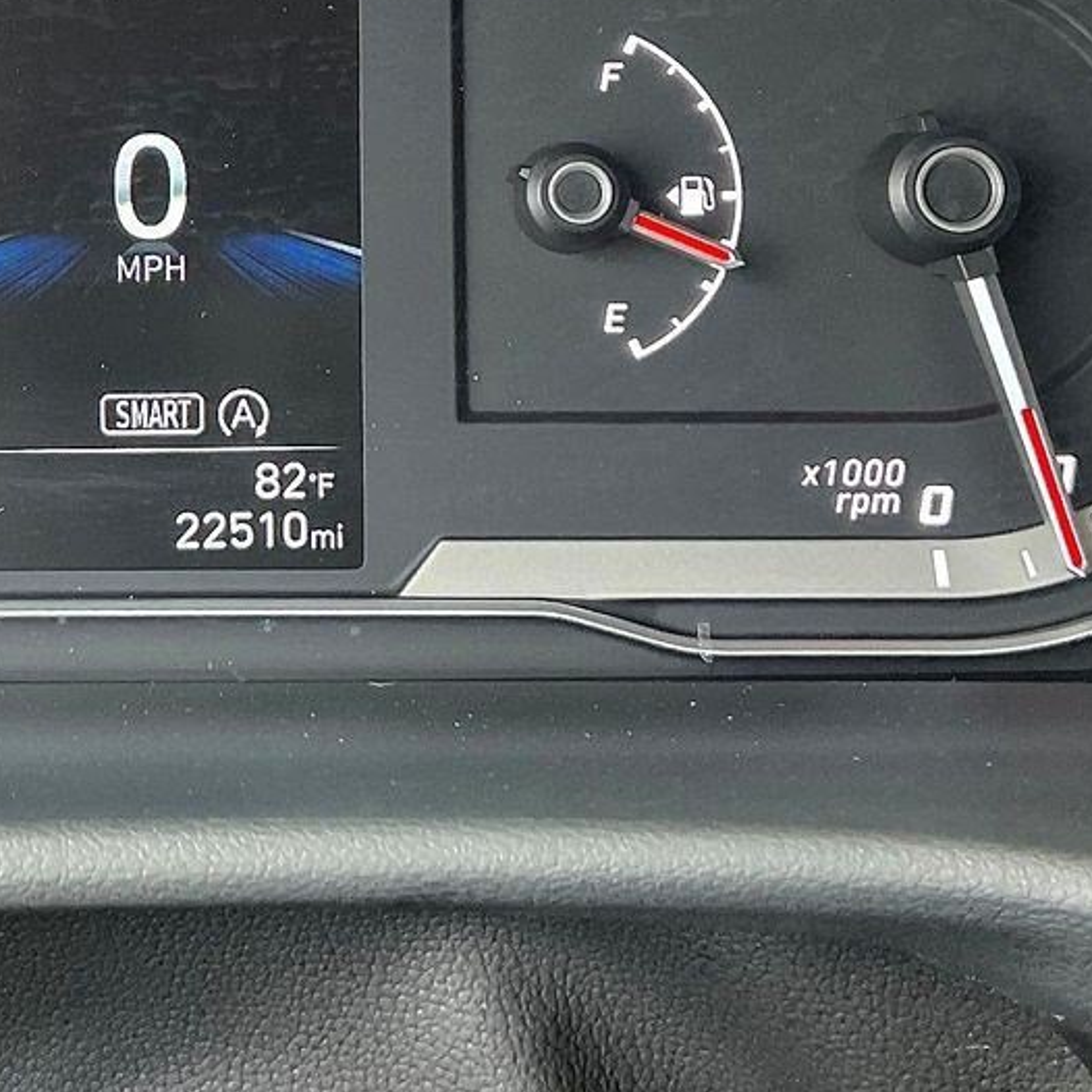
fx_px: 2784
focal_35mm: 78
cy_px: 185
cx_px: 154
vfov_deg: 21.8
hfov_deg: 21.8
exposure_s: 1/60
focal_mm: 3
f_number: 1.8
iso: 200
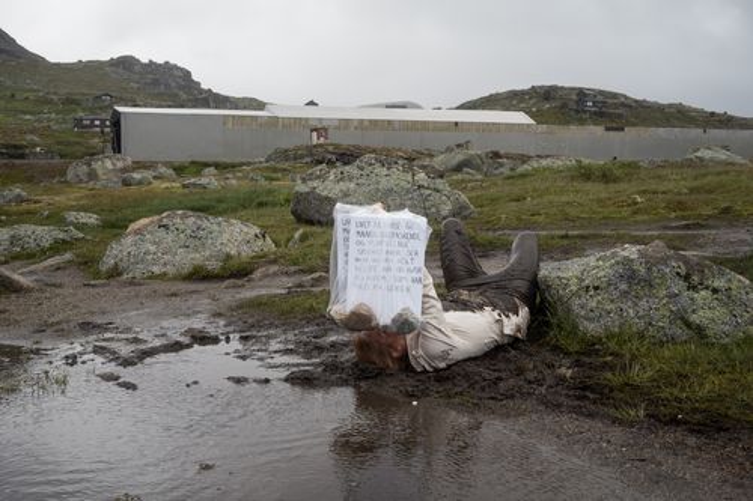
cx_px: 376
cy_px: 250
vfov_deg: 37.8
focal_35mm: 35
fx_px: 732
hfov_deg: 54.5
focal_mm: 35
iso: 800
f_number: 11
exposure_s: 1/250
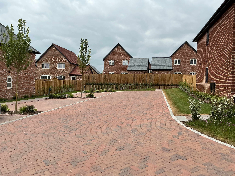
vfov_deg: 48.2
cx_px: 118
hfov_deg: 61.7
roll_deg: -0.7
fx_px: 197
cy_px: 88
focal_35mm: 29
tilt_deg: -2.0
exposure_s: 1/1626
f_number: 1.8
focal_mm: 3
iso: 25
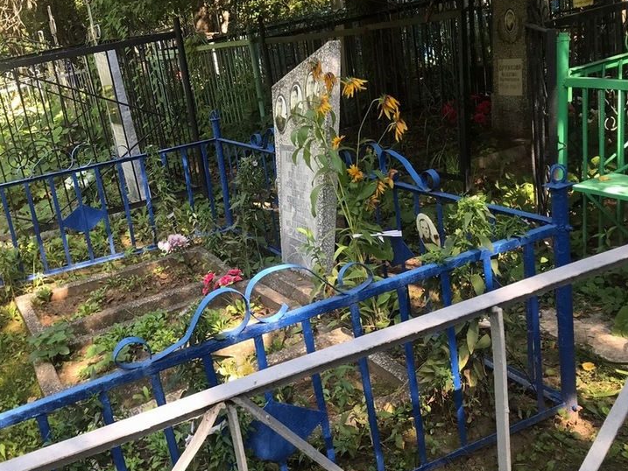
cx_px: 208
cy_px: 281
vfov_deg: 35.8
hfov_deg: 46.1
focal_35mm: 40
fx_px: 726
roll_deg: +12.7
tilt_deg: -17.2
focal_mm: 3.99
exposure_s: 1/106
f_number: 1.8
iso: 20
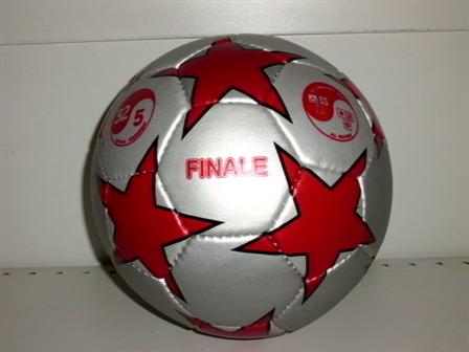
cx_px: 234
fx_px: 637
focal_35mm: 47
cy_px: 176
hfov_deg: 40.4
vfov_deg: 30.9
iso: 64
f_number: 3.3
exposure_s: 1/60
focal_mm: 8.4
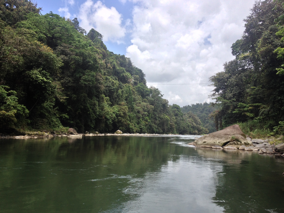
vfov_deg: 40.7
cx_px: 142
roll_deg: -0.4
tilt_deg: +0.7
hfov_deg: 52.6
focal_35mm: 35
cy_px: 106
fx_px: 287
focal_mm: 4.28
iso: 50
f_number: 2.4
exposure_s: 1/1577
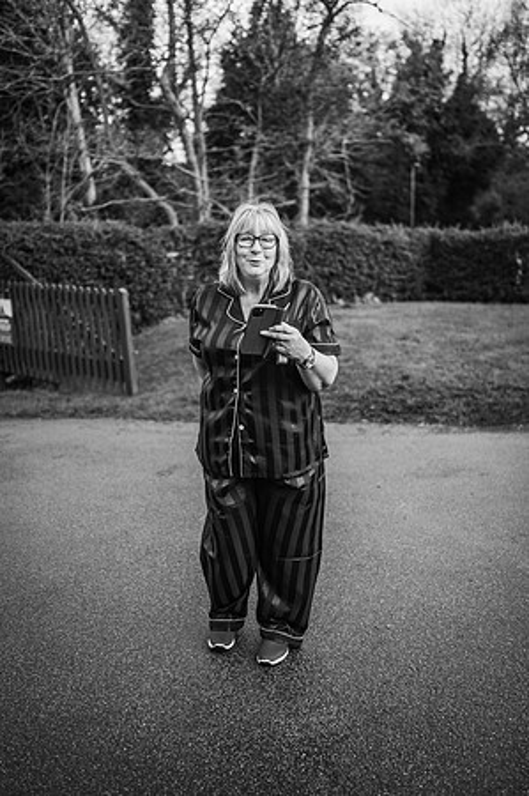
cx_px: 264
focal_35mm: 35
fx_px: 773
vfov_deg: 54.5
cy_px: 398
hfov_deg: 37.8
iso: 100
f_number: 1.8
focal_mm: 35
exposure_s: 1/640
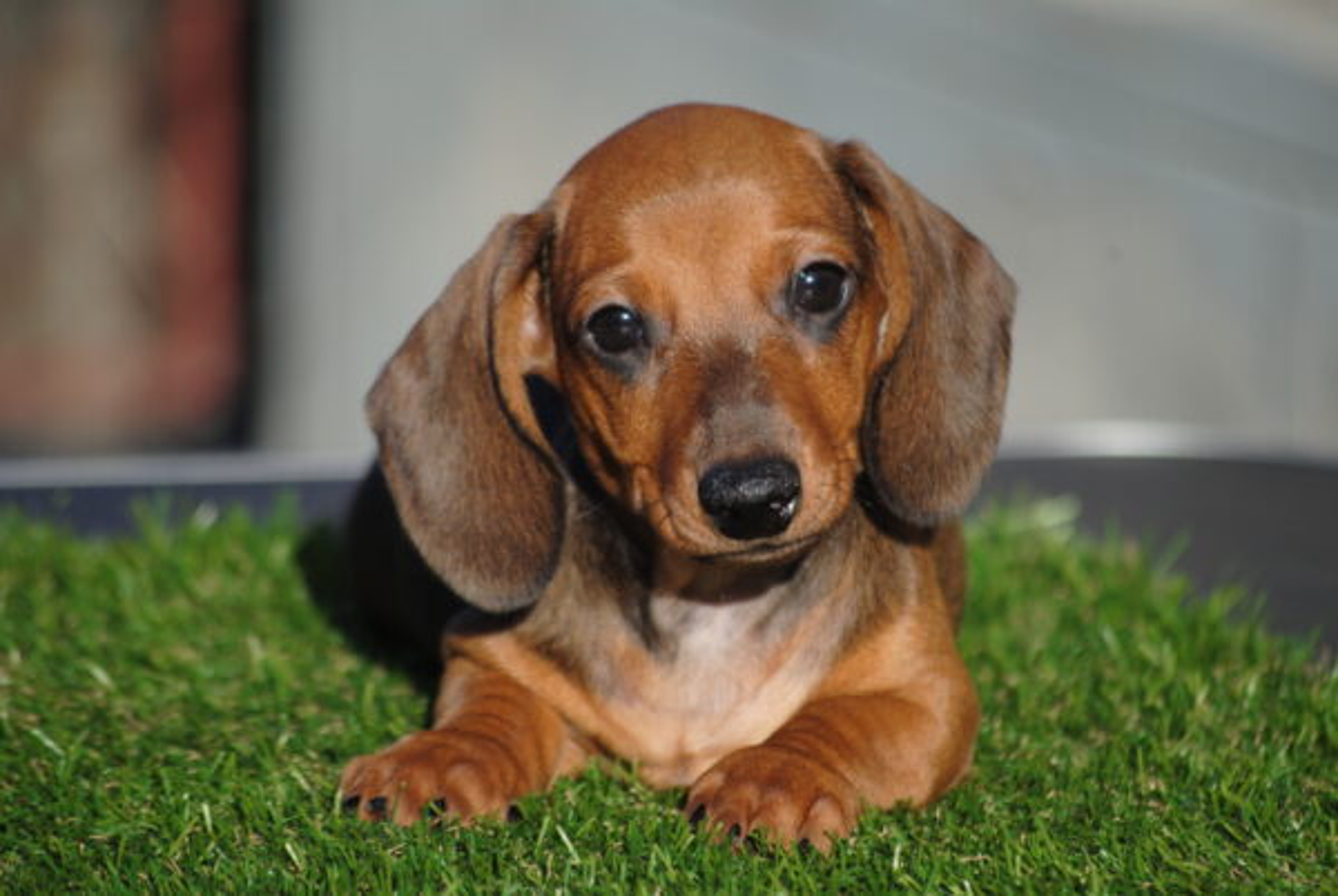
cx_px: 669
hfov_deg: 6.9
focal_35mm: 300
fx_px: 11166
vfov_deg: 4.6
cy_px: 448
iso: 180
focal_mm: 200
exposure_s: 1/500
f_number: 5.6
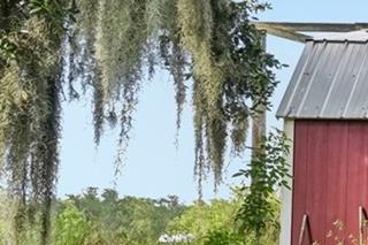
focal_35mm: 70
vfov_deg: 19.2
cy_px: 199
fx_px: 715
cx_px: 754
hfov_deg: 18.1
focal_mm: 14
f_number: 8
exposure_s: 1/200
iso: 400
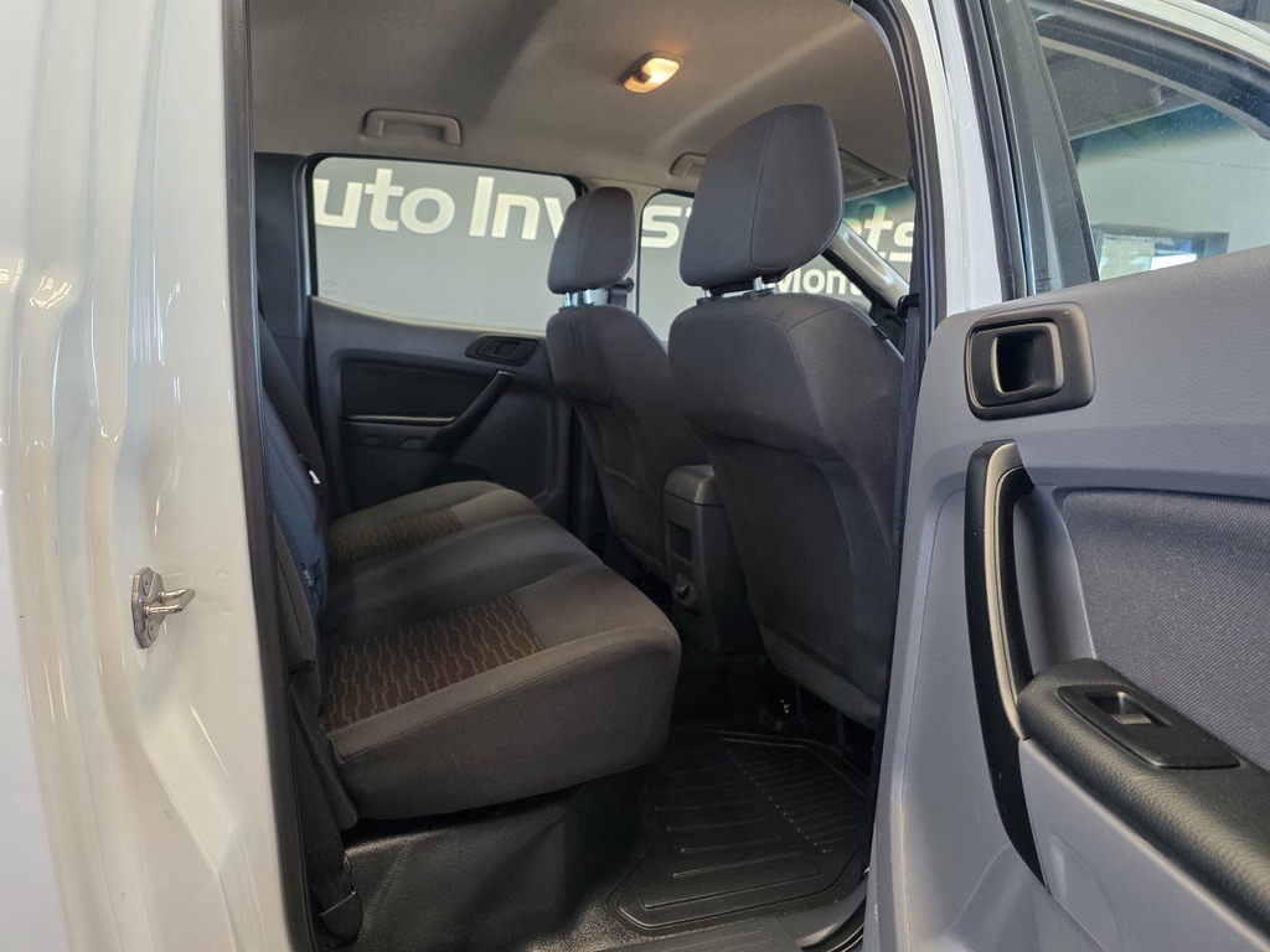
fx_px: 844
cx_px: 635
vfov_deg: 58.9
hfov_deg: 73.9
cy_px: 476
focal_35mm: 23
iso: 200
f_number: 1.7
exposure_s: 1/180
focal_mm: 6.25
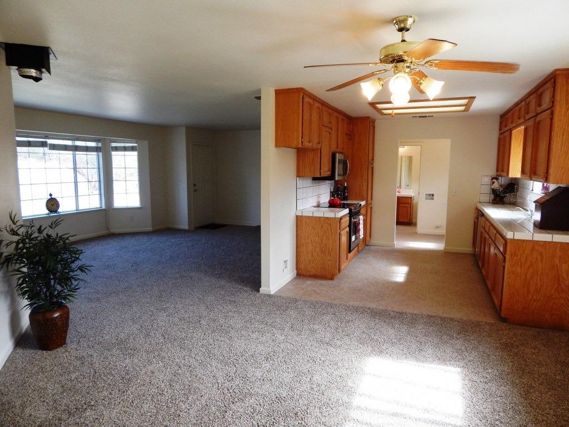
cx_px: 284
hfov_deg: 73.9
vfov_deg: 58.9
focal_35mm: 23
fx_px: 378
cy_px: 214
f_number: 3
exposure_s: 1/100
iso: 125
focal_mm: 4
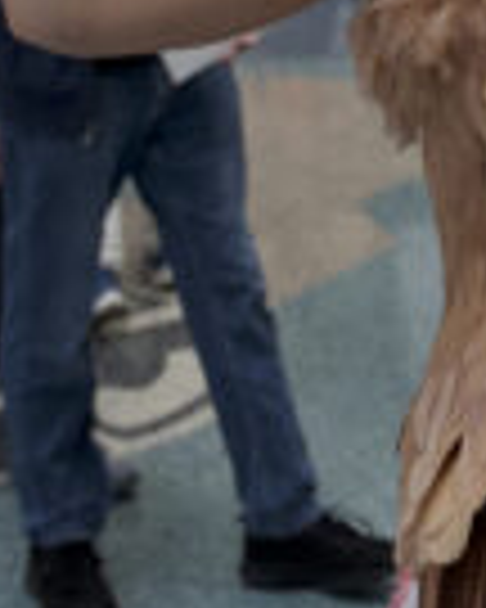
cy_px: -54
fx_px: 2553
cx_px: 614
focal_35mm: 142
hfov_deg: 10.7
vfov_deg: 13.3
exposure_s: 1/800
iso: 800
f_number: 2.8
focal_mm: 32
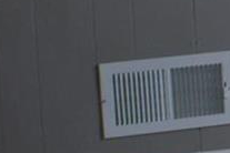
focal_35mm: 278
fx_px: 1776
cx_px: 590
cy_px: -154
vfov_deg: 4.9
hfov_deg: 6.9
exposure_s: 1/80
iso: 400
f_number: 4.5
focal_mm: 24
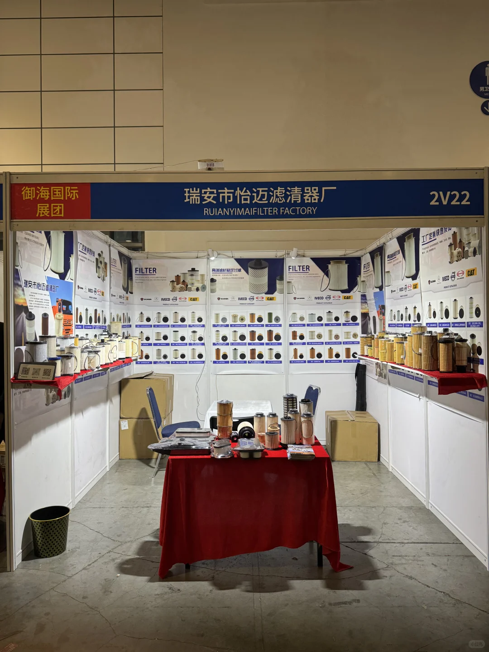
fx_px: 452
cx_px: 244
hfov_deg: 56.8
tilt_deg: +0.5
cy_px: 326
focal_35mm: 24
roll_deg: +0.6
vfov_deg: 71.6
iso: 160
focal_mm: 6.76
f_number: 1.78
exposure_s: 1/100
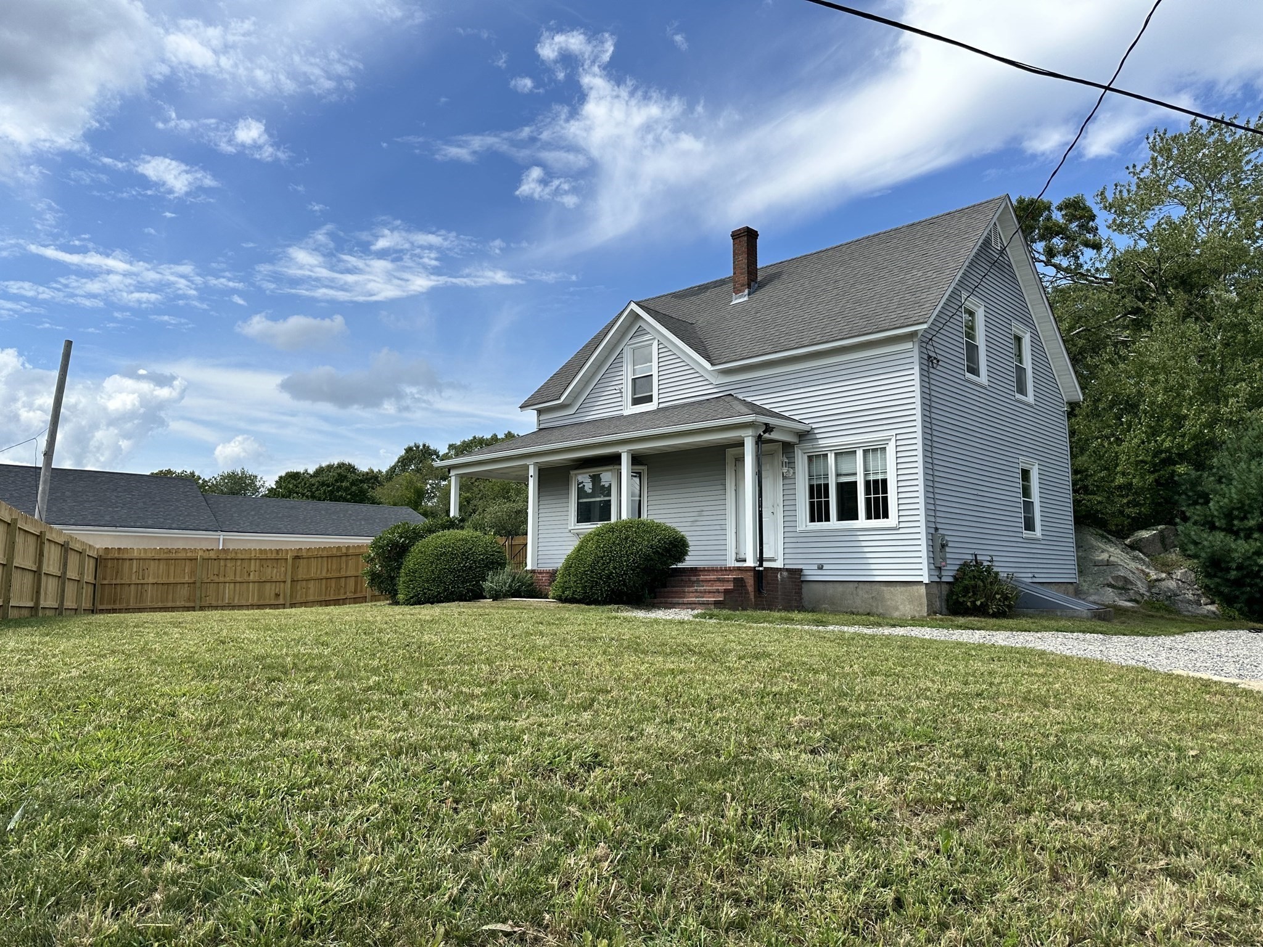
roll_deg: -0.4
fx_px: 876
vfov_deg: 56.8
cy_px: 474
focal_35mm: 24
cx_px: 632
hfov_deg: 71.6
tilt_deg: +7.3
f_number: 1.78
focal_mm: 6.86
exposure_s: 1/5000
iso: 80
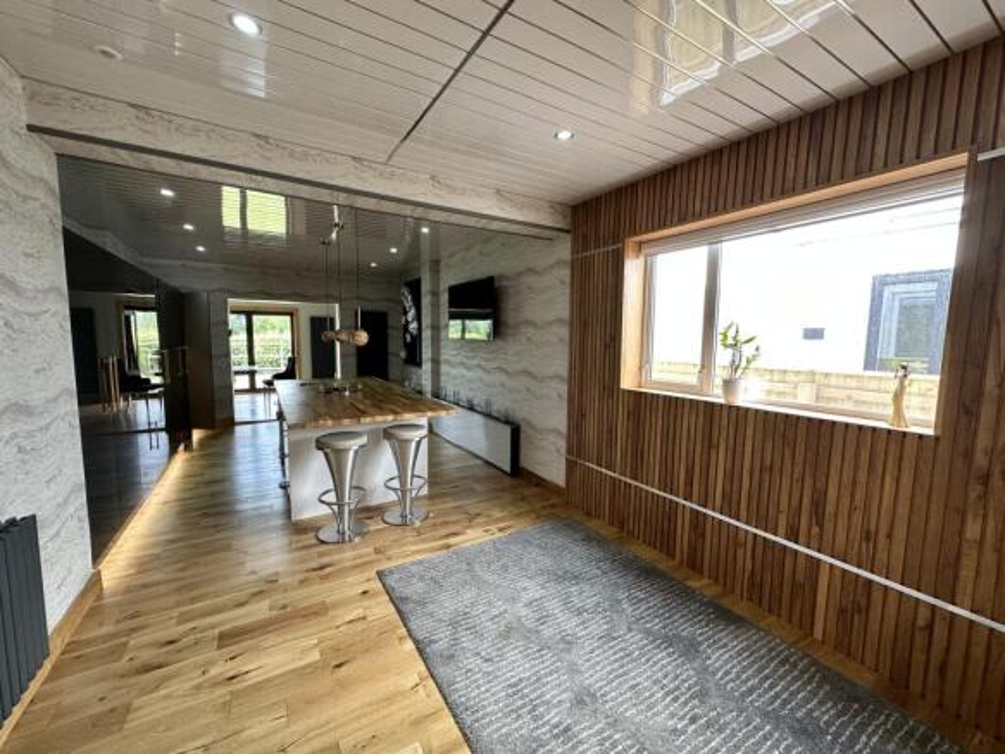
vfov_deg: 85.7
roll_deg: -0.3
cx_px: 502
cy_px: 377
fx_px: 406
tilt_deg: -5.5
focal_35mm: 14
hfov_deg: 102.1
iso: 100
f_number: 2.2
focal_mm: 2.22
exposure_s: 1/100
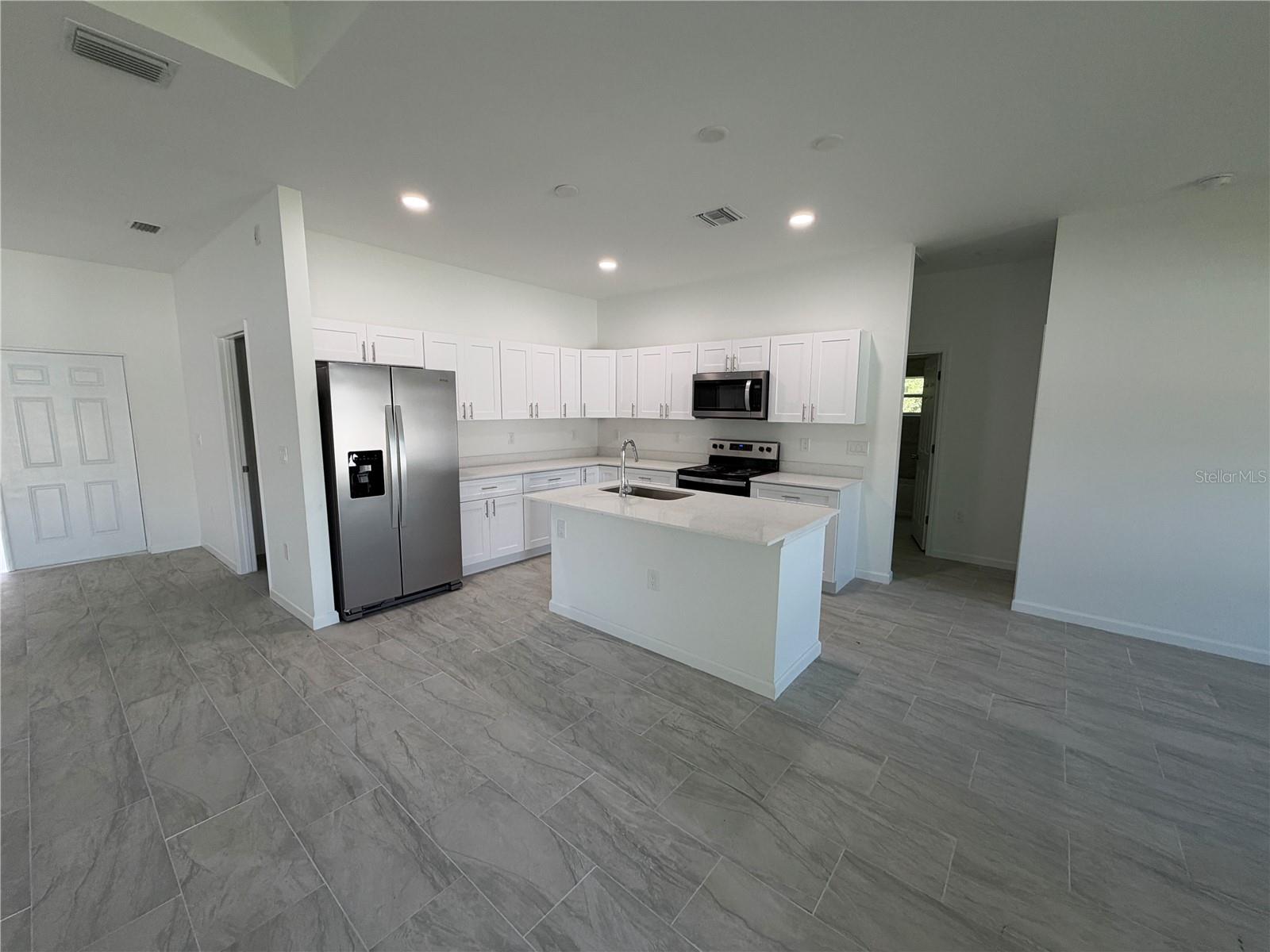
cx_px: 635
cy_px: 476
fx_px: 514
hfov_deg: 102.1
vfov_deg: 85.7
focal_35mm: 14
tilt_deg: -7.4
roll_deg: -0.1
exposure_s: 1/121
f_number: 2.2
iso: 160
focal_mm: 2.22
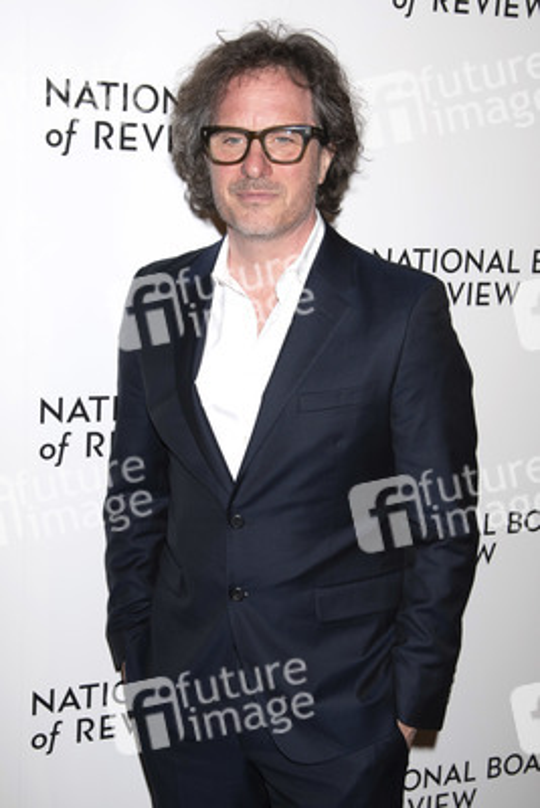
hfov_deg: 28.1
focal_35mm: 48
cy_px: 404
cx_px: 270
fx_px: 1079
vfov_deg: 41.1
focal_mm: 48
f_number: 9
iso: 400
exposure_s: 1/200
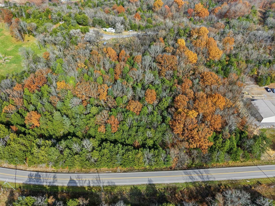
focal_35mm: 24
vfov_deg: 56.8
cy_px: 103
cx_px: 138
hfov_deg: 71.6
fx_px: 191
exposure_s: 1/2500
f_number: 1.8
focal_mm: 8.7
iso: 100
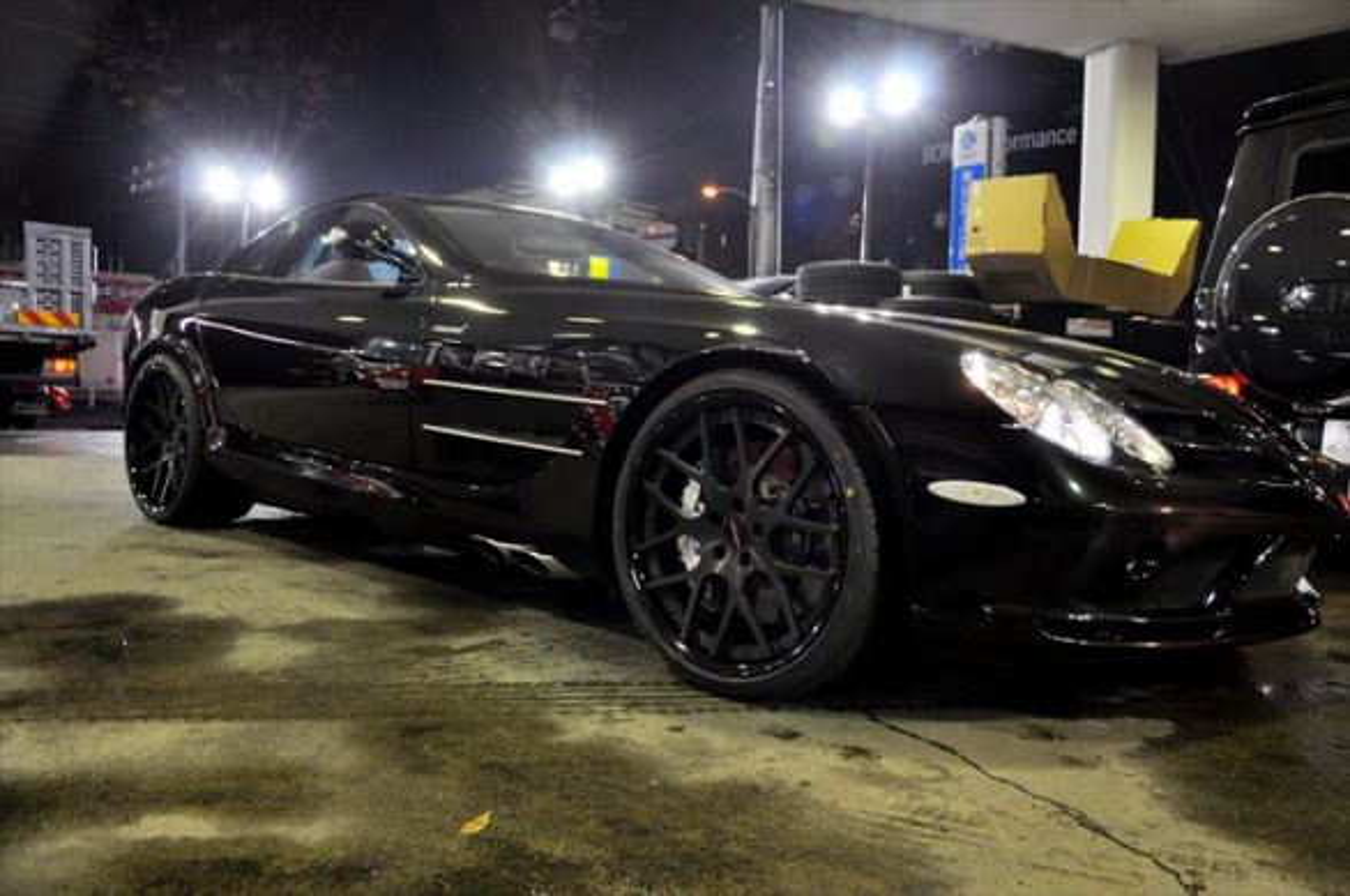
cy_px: 448
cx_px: 675
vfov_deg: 47.8
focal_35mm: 27
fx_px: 1011
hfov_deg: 67.5
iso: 400
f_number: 4.5
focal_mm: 18
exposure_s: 1/20
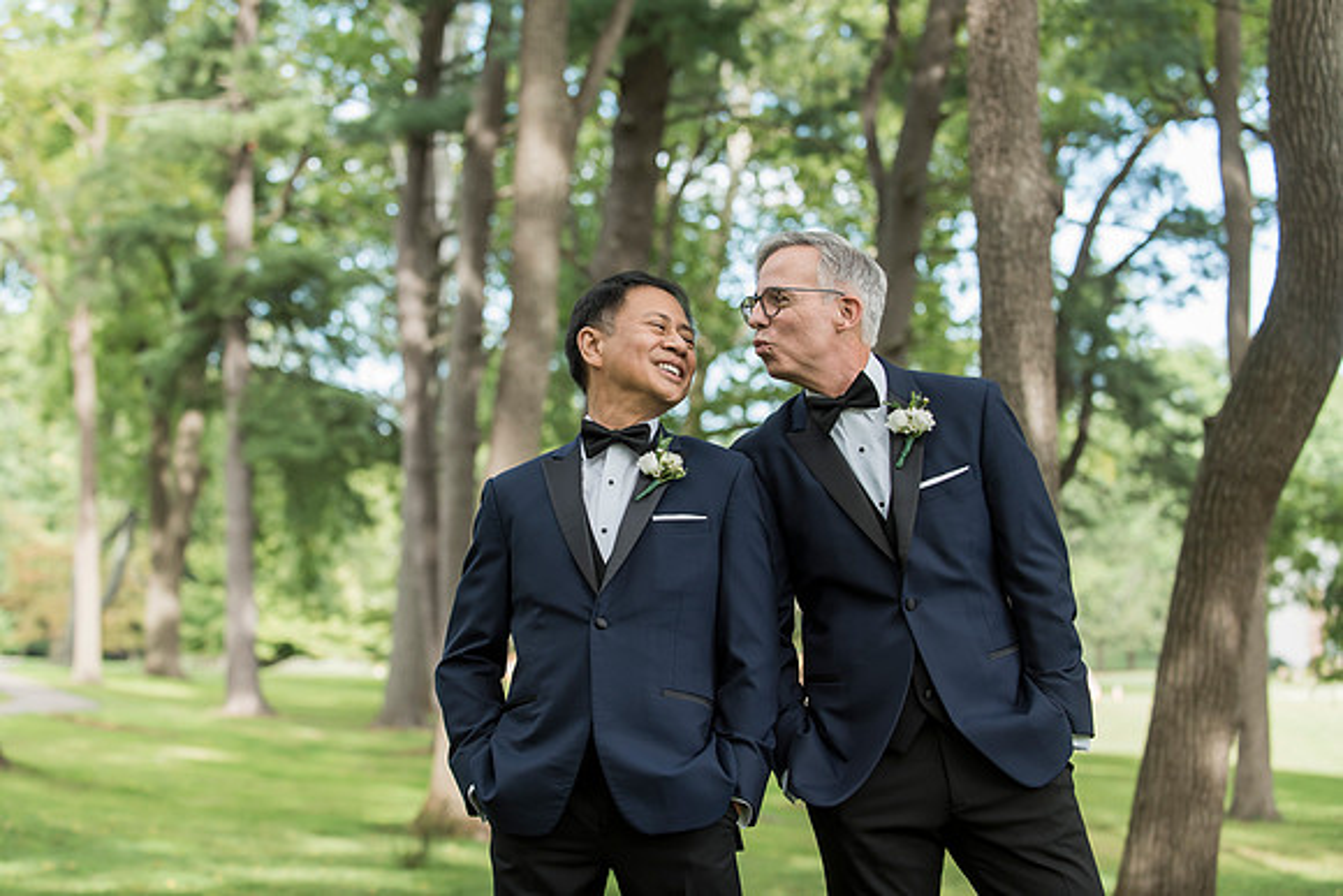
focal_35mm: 73
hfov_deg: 27.6
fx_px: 2729
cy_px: 428
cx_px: 641
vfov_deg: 18.6
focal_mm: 70
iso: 400
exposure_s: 1/400
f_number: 3.5
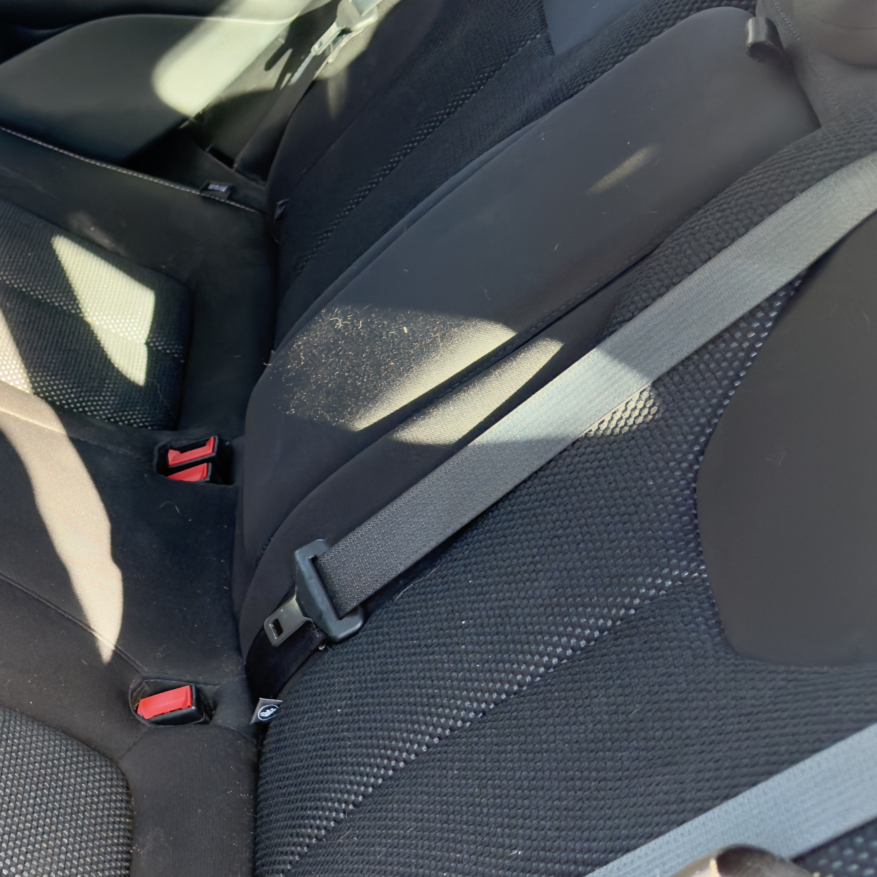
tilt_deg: -36.8
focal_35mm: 57
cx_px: -252
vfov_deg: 30.0
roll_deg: -6.2
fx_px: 1634
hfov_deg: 25.9
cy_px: 487
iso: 100
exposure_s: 1/201
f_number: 1.78
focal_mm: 6.76
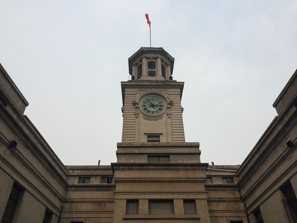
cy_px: 112
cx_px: 148
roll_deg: +1.2
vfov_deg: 48.2
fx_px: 249
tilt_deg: +39.1
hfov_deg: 61.7
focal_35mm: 29
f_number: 2.2
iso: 32
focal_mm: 4.15
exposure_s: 1/2326
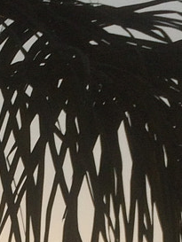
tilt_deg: +7.2
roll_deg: +2.4
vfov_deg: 10.6
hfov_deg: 8.6
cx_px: -38
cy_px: 495
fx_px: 1191
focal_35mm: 170
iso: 40
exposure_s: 1/5128
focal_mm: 4.15
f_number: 2.2
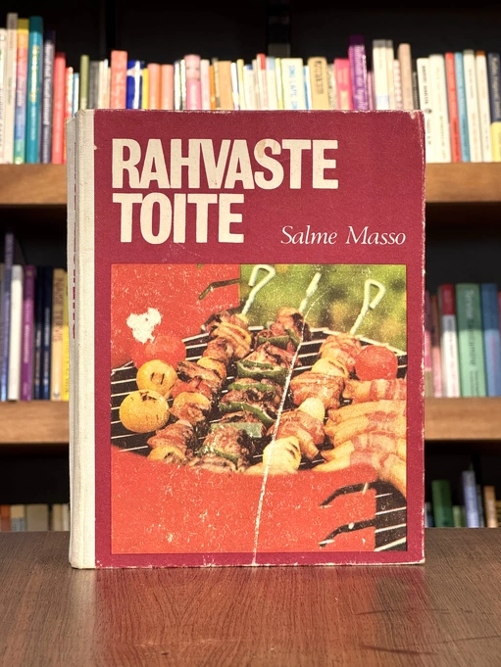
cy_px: 334
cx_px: 250
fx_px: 1485
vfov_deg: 25.3
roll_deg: -0.3
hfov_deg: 19.1
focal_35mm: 77
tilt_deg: +0.0
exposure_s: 1/99
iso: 160
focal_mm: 9
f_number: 2.8
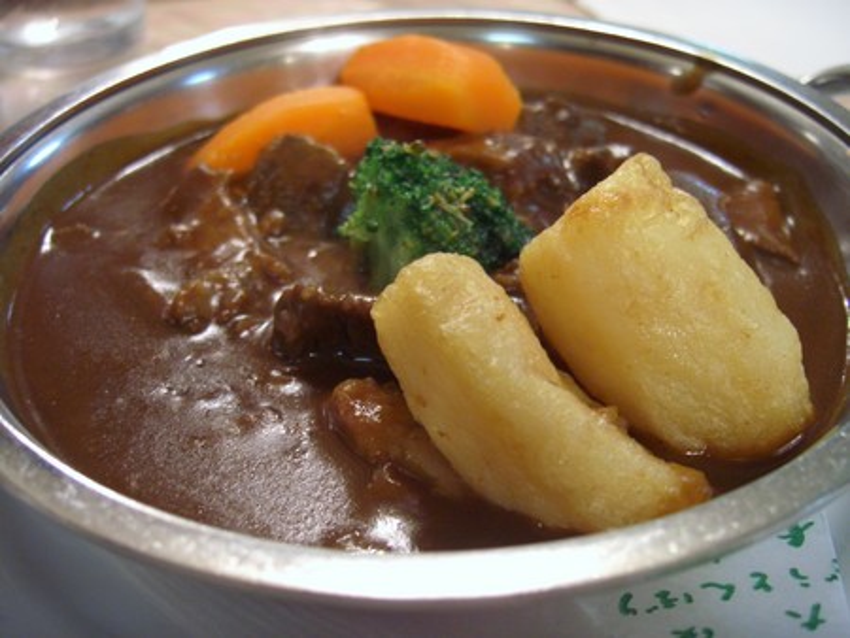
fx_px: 958
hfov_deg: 47.8
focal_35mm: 39
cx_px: 425
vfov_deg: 36.9
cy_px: 319
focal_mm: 8
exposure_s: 1/8
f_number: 2.8
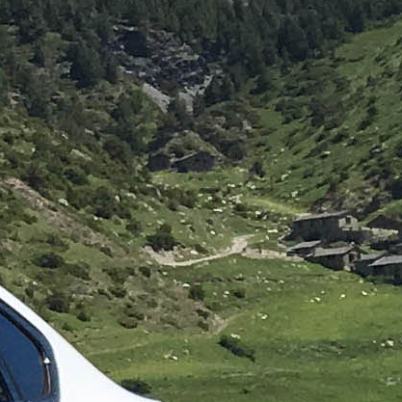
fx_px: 3258
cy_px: 228
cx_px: -1027
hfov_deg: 6.2
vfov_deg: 7.1
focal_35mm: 248
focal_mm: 4.15
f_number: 2.2
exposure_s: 1/1900
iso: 25
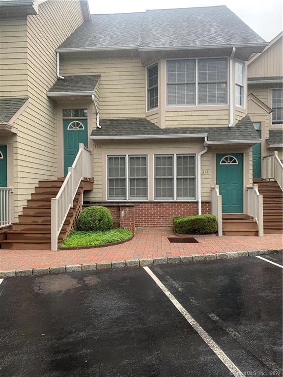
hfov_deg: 53.1
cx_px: 142
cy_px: 188
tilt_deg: +0.0
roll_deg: +1.0
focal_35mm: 26
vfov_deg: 67.3
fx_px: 283
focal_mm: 4.25
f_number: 1.8
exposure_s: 1/145
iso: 25
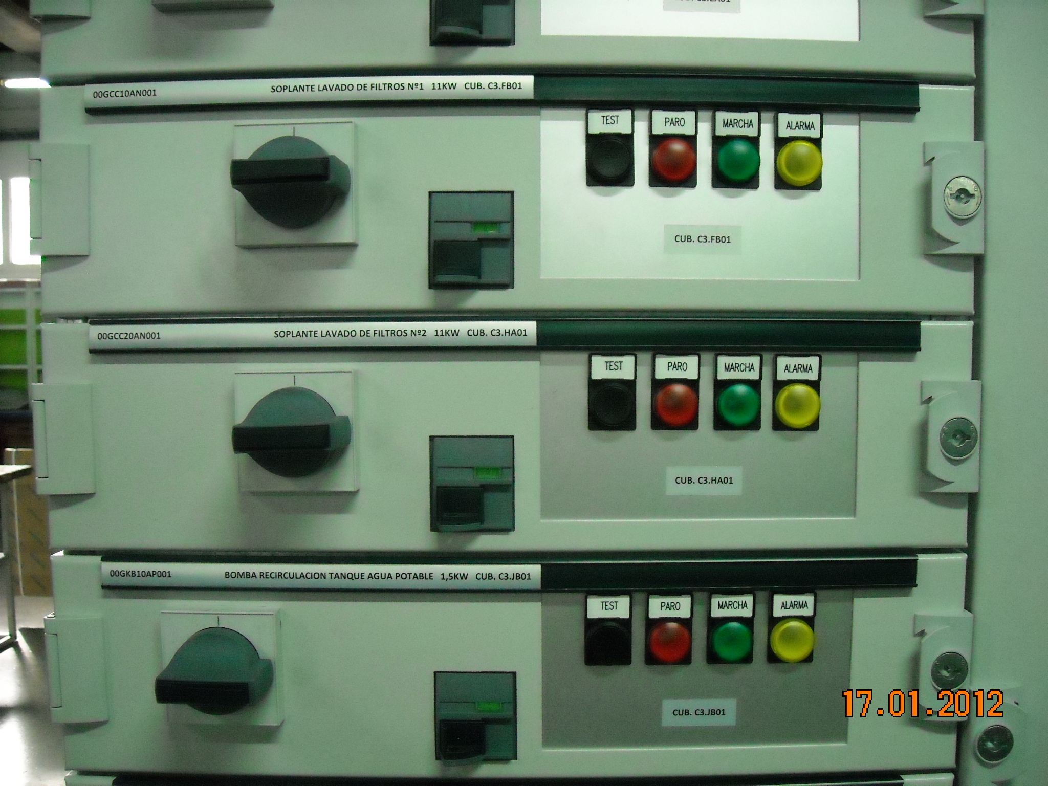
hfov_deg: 52.6
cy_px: 393
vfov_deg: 40.7
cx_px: 524
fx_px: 1060
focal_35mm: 35
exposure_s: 1/80
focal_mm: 5.7
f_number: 2.8
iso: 800
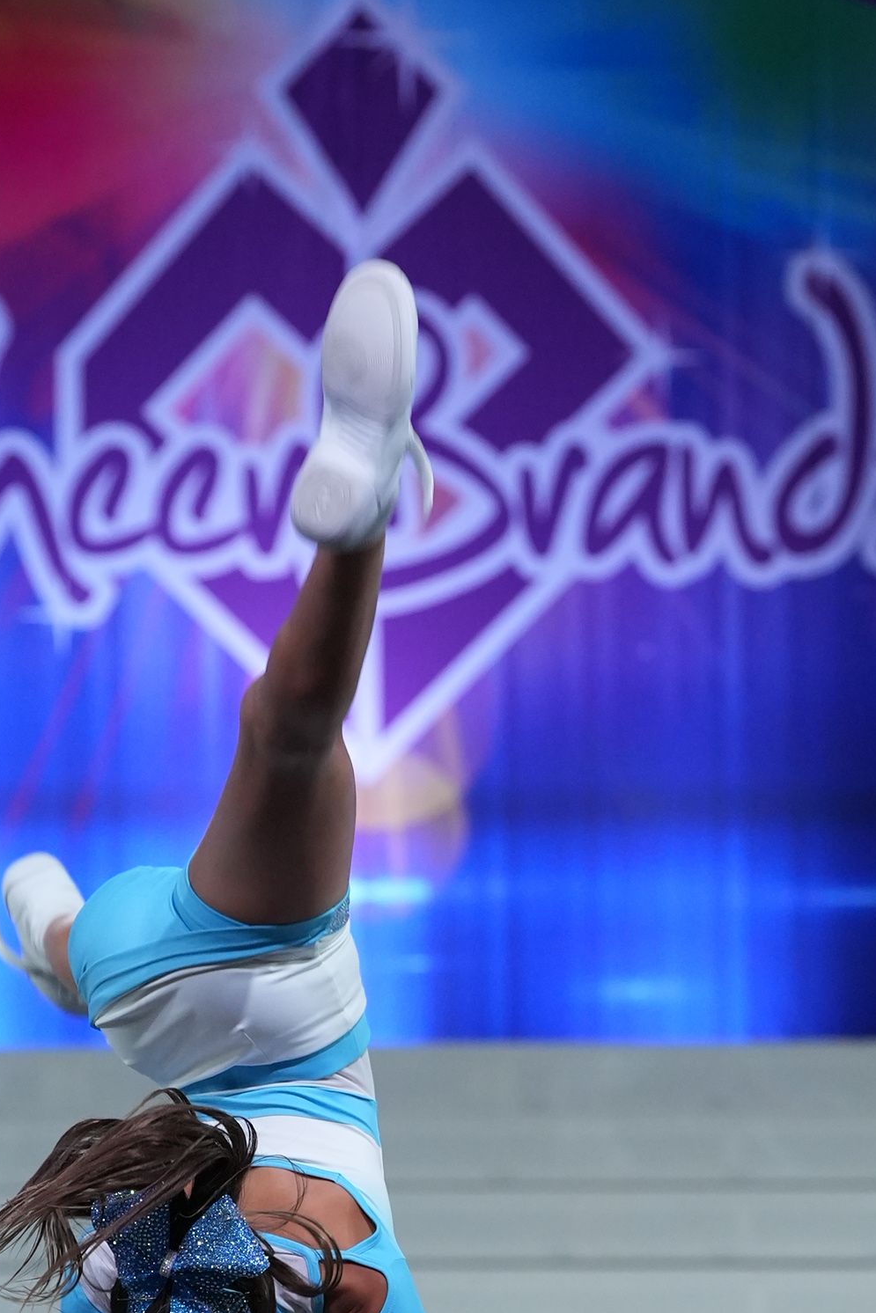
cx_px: 522
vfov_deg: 10.2
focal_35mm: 202
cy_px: 835
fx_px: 7371
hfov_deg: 6.8
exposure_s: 1/400
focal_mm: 86
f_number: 3.5
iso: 2500
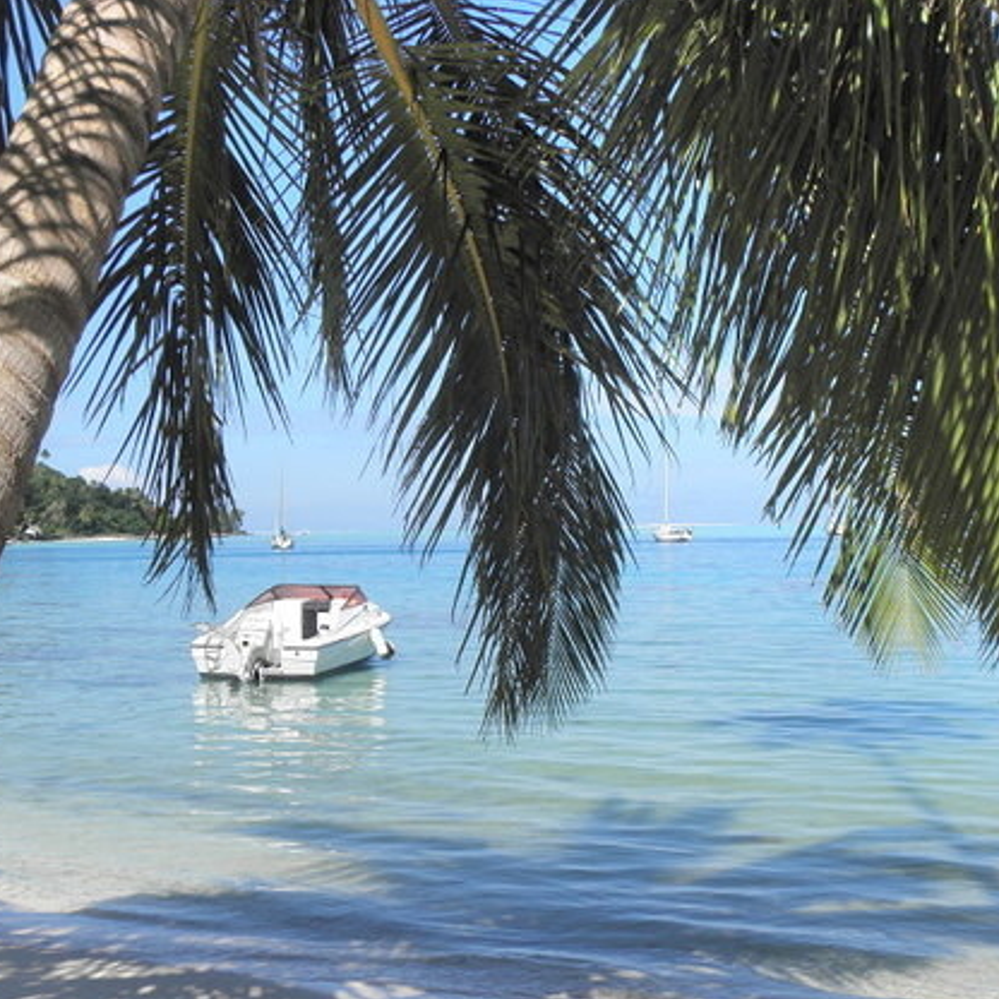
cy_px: 564
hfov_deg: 34.7
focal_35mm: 49
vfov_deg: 34.6
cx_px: 540
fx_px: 1600
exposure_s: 1/320
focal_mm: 6.44
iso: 64
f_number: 5.6
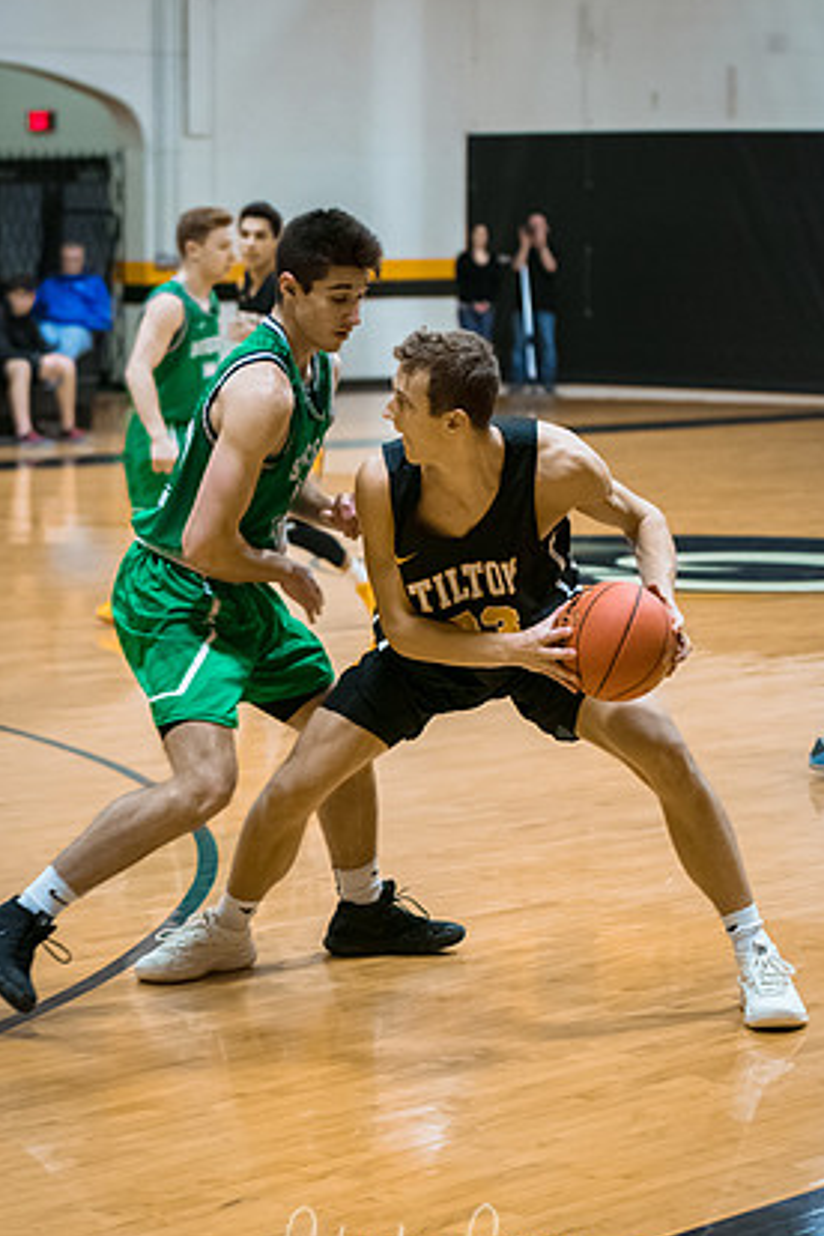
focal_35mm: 114
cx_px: 421
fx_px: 3914
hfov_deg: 12.0
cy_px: 633
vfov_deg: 17.9
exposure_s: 1/400
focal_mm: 70
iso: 3200
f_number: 2.8
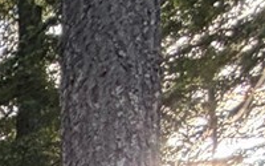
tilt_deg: +0.9
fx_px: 859
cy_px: 629
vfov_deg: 7.9
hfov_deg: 9.7
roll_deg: -1.1
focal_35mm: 119
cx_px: -648
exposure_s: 1/121
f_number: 2.2
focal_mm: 2.22
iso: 64
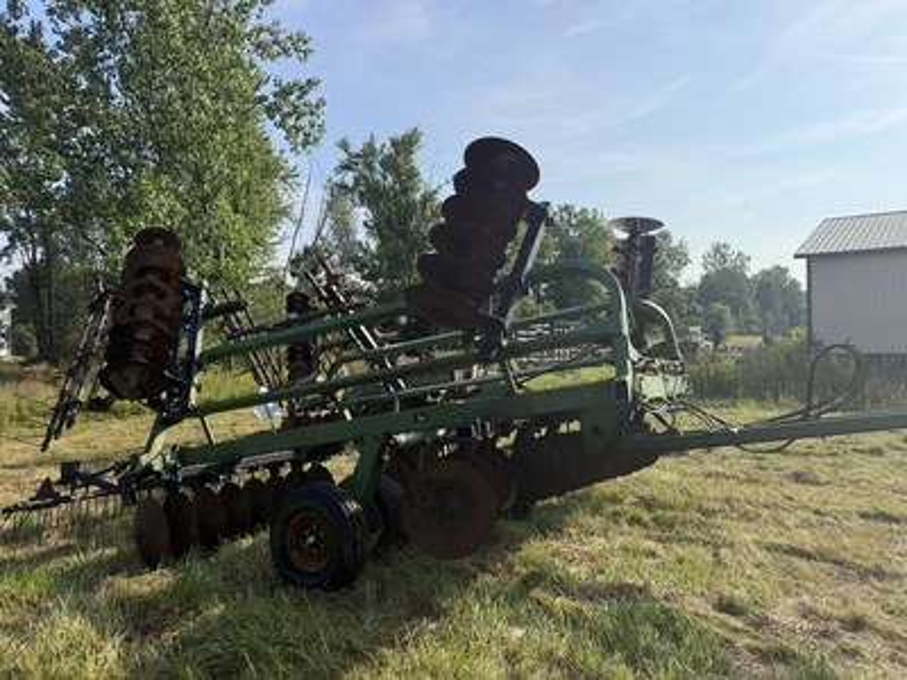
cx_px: 454
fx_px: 629
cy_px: 340
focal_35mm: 24
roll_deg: +2.0
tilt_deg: +4.1
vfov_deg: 56.8
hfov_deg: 71.6
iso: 100
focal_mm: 6.76
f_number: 1.78
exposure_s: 1/5319
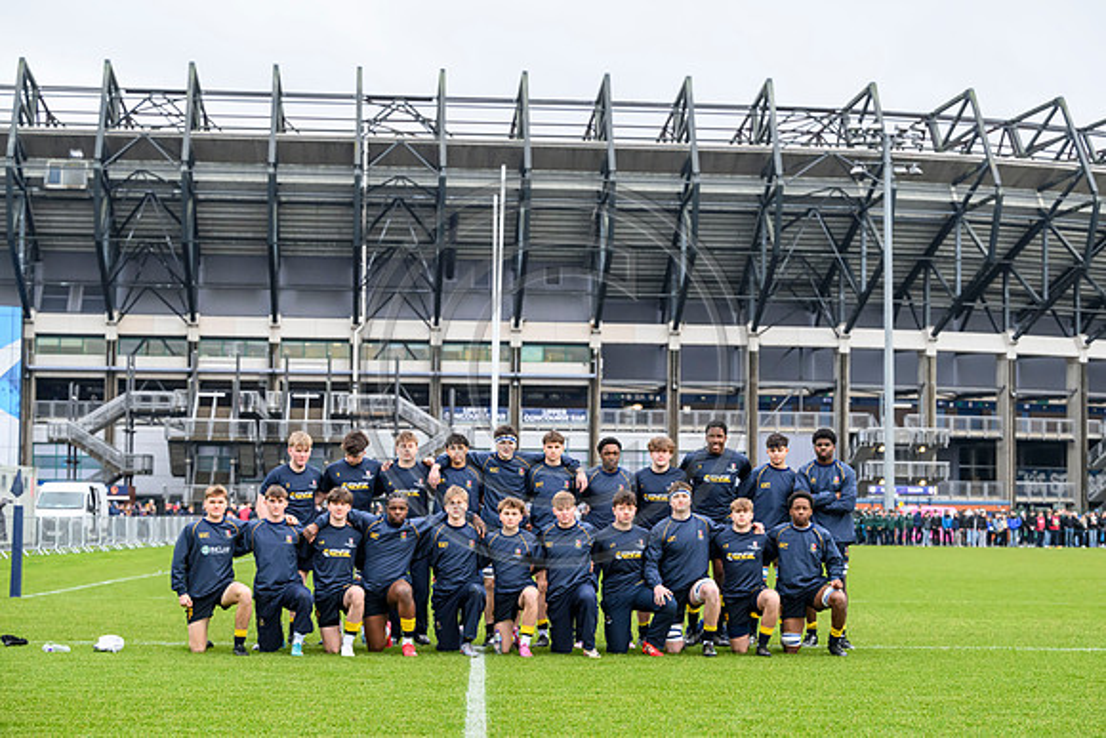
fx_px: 2151
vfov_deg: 19.5
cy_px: 369
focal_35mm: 70
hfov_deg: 28.8
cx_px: 553
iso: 2500
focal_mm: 70
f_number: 4.5
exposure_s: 1/1000
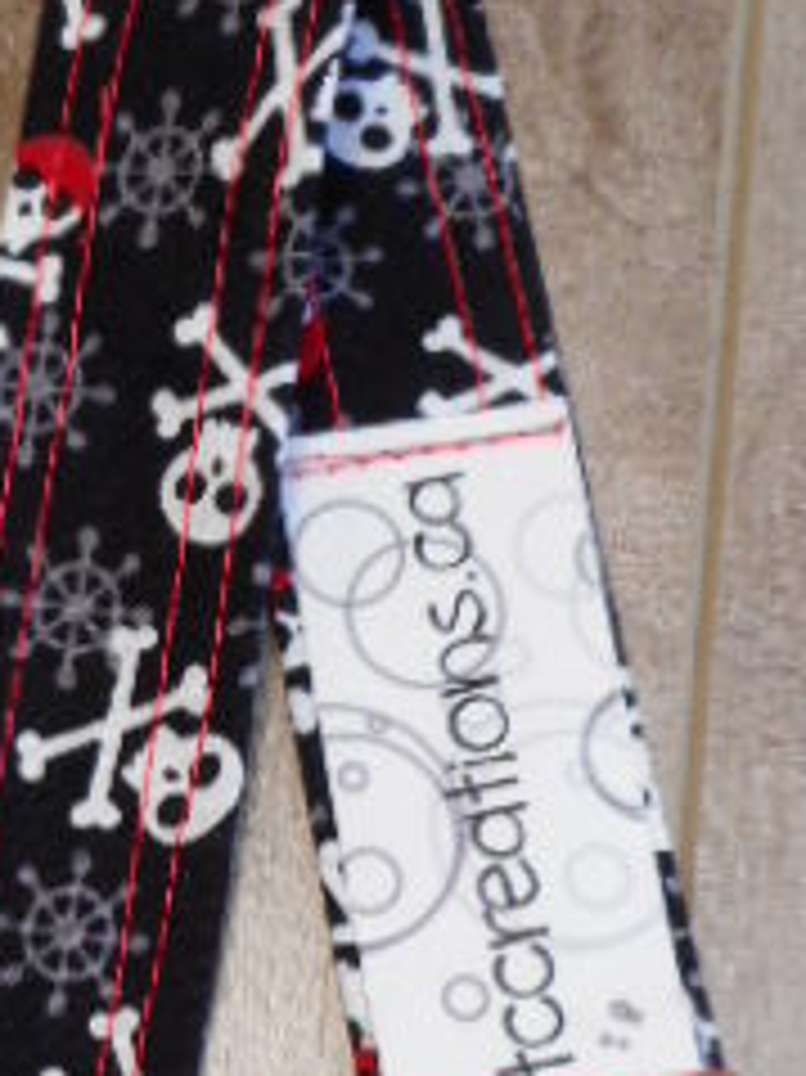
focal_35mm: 67
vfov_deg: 27.8
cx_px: 194
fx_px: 2082
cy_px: 986
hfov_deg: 21.7
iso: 220
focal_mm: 4.5
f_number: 3.7
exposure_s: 1/30
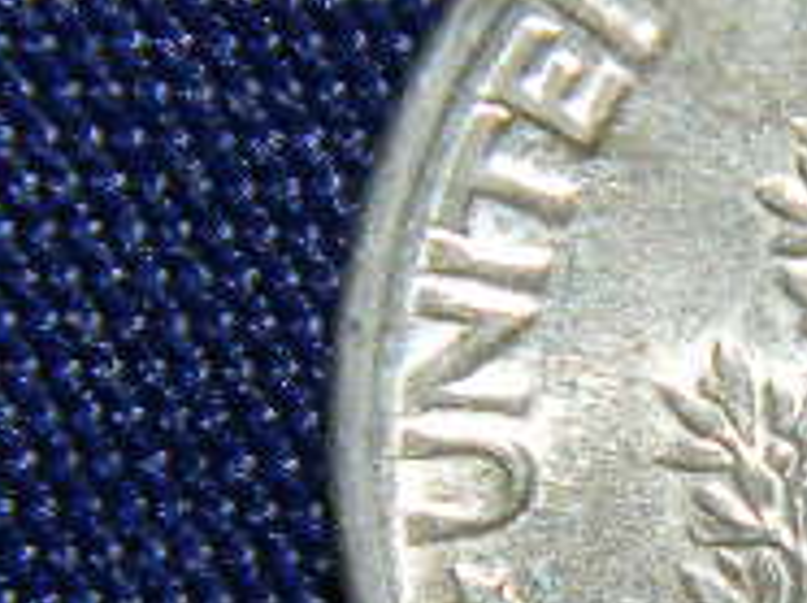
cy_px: 516
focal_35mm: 457
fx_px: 10640
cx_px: 1067
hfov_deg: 4.3
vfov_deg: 3.2
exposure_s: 1/30
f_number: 9
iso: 200
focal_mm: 15.1
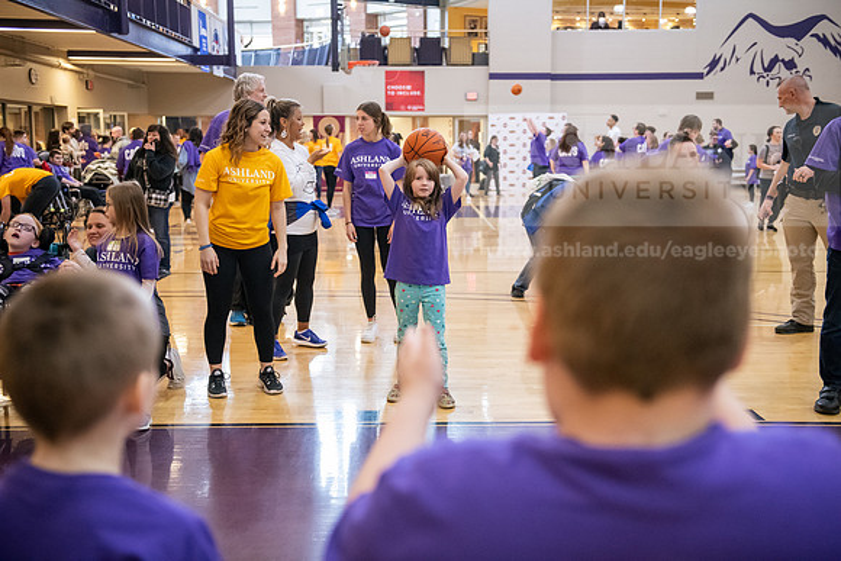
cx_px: 420
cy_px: 280
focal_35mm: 42
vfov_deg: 31.9
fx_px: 981
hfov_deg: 46.4
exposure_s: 1/200
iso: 5000
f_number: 3.2
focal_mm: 42
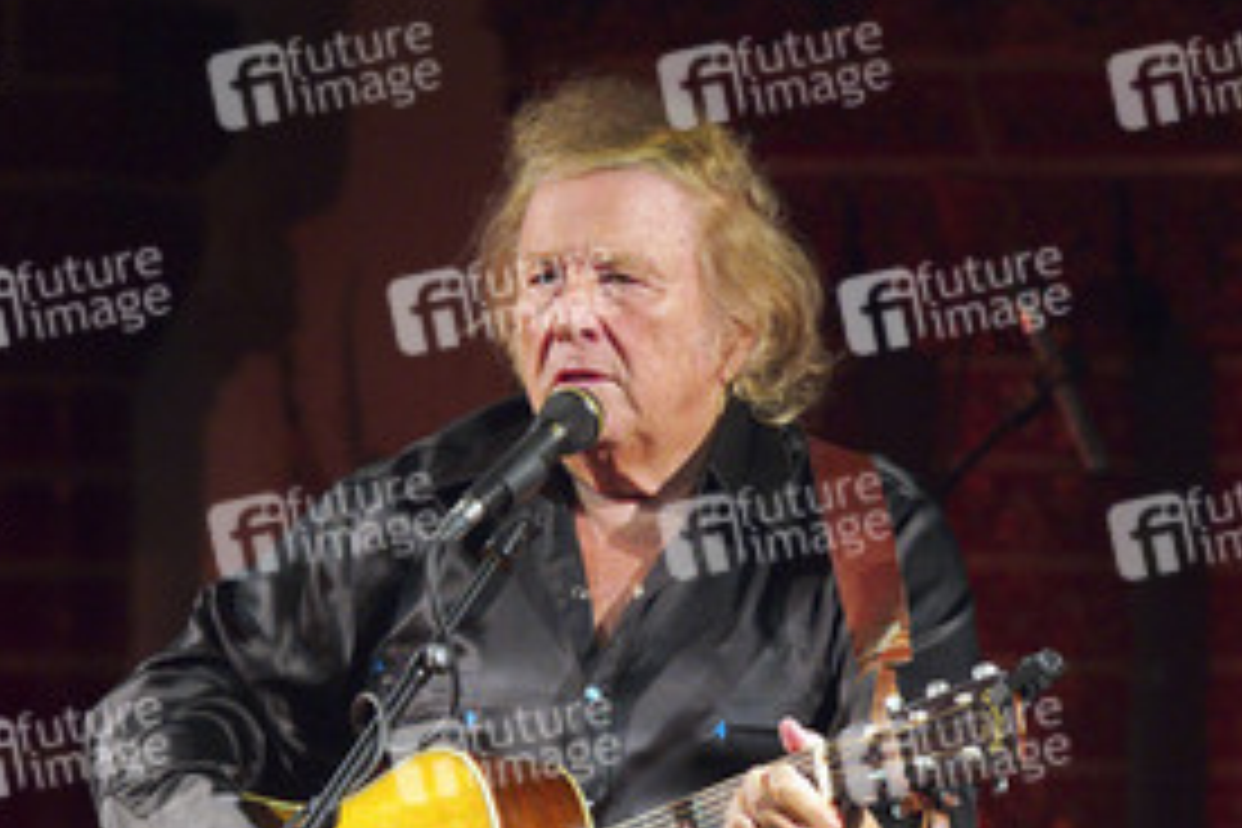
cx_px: 382
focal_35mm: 441
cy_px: 639
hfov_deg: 4.7
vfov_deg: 3.1
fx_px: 15213
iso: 3200
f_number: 4.5
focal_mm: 270
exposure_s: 1/400
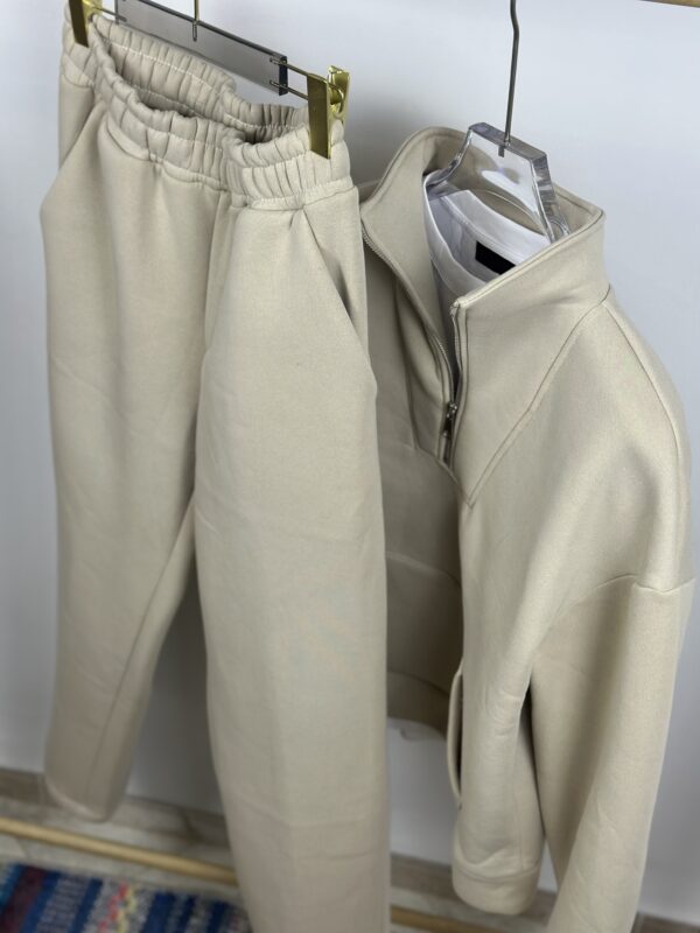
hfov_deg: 30.3
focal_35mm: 48
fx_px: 1294
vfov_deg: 39.7
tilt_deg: -36.3
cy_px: 466
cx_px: 350
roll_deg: -4.2
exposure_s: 1/390
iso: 80
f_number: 1.78
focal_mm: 6.86
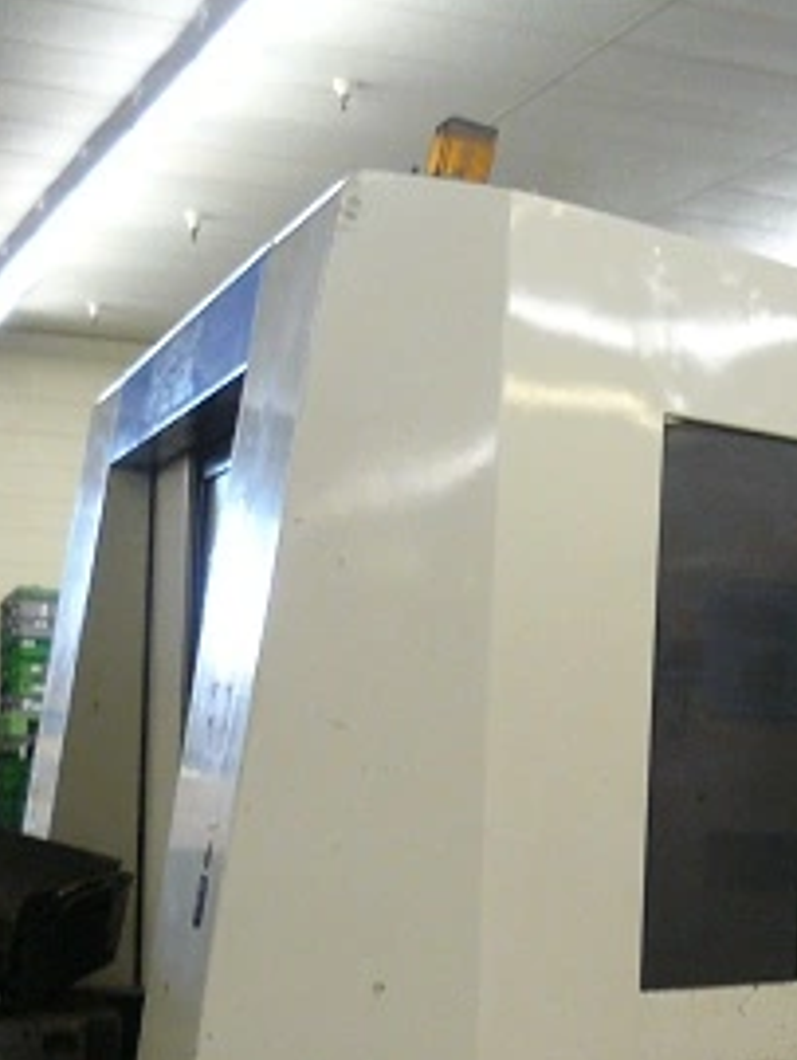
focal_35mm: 80
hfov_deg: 16.9
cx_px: 1158
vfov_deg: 24.1
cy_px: 832
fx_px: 2452
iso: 200
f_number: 2.8
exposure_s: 1/15
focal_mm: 6
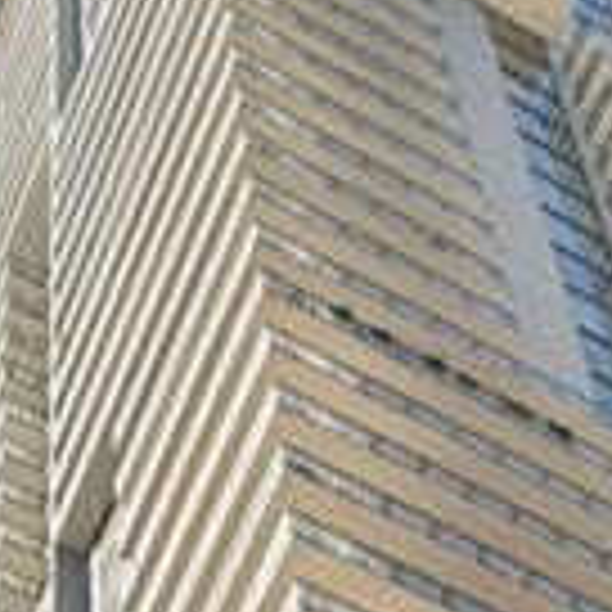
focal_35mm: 147
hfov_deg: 11.9
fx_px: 2940
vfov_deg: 9.0
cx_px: 405
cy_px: 1966
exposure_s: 1/250
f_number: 10
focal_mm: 14.7
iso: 320
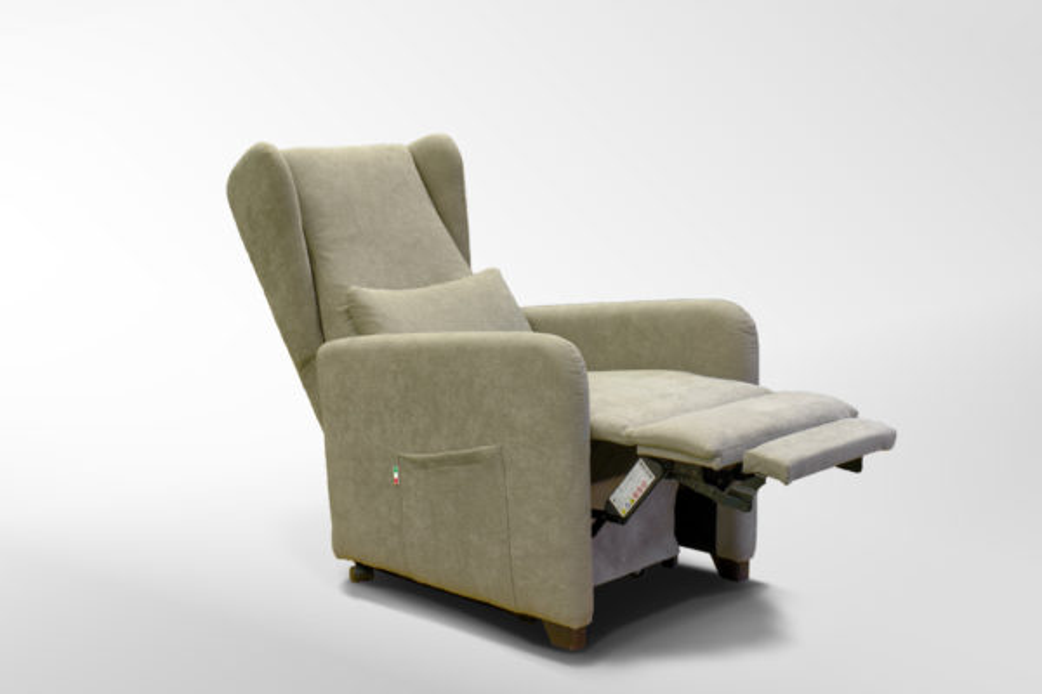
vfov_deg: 26.5
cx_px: 521
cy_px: 347
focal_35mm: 51
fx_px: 1476
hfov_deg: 38.9
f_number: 22
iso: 100
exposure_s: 6
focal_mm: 51
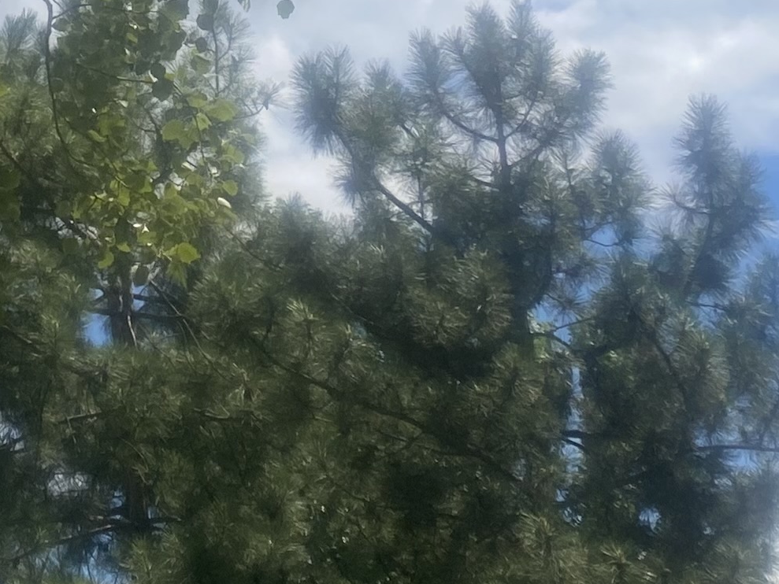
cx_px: 263
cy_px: -184
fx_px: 2386
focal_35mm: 106
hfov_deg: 18.5
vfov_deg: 13.4
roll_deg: +1.8
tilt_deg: +28.8
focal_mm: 4.25
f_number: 1.8
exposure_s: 1/3846
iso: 32
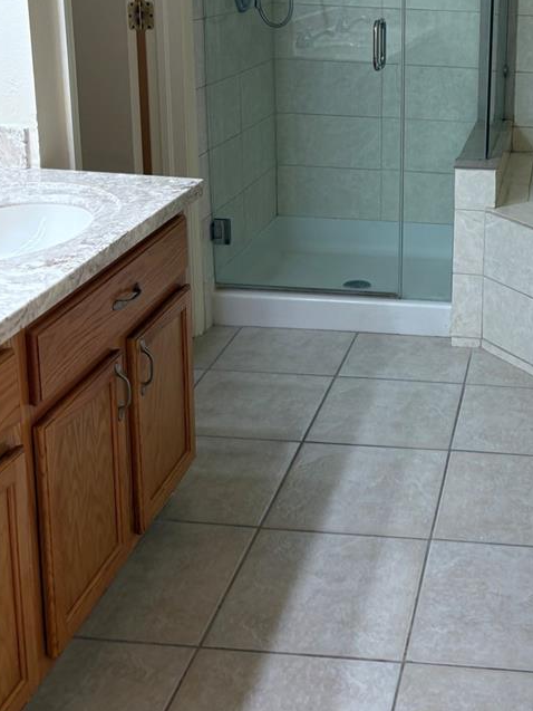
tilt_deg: -15.6
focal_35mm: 49
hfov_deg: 28.5
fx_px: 1006
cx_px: 486
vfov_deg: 37.9
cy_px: 176
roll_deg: -4.4
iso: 40
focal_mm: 5.96
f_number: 1.6
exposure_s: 1/120
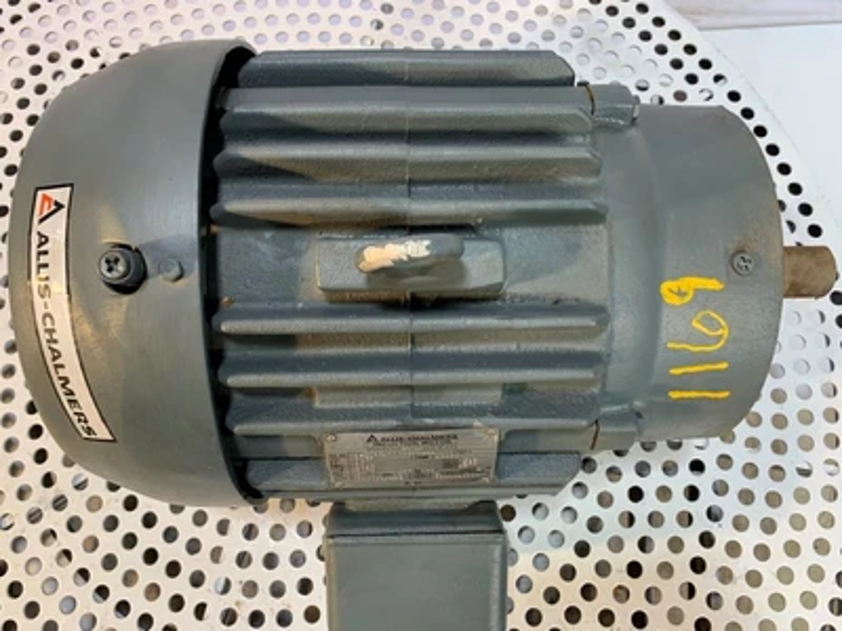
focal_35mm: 26
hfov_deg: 67.3
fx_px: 632
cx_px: 421
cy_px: 316
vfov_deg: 53.1
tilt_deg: -74.2
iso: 64
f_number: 1.8
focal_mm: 4.25
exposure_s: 1/120
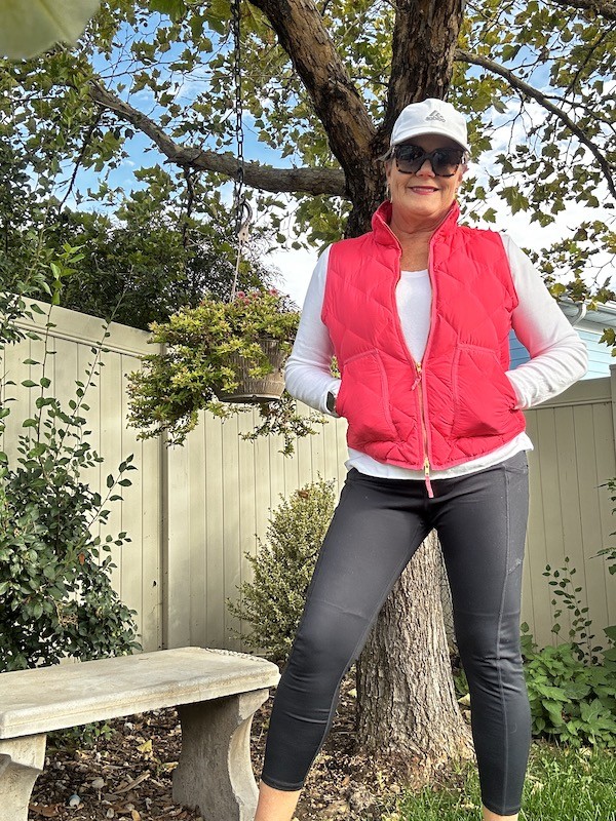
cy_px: 410
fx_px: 712
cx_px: 308
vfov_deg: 60.0
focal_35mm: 30
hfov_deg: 46.8
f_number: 1.9
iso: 25
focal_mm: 2.69
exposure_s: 1/172
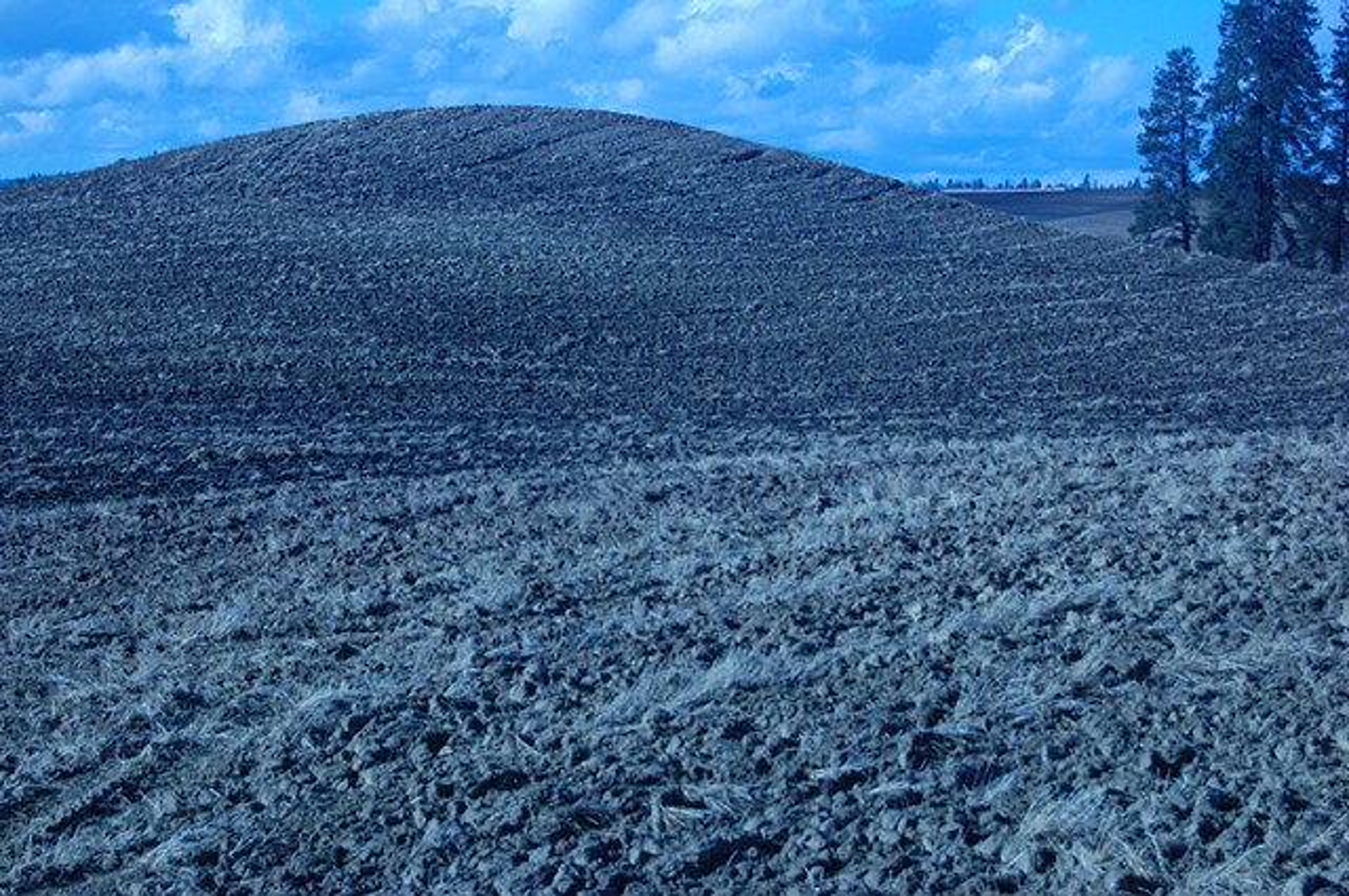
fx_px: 3088
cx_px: 674
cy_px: 448
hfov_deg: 24.6
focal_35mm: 82
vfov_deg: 16.5
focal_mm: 55
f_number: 7.1
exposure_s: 1/400
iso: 200
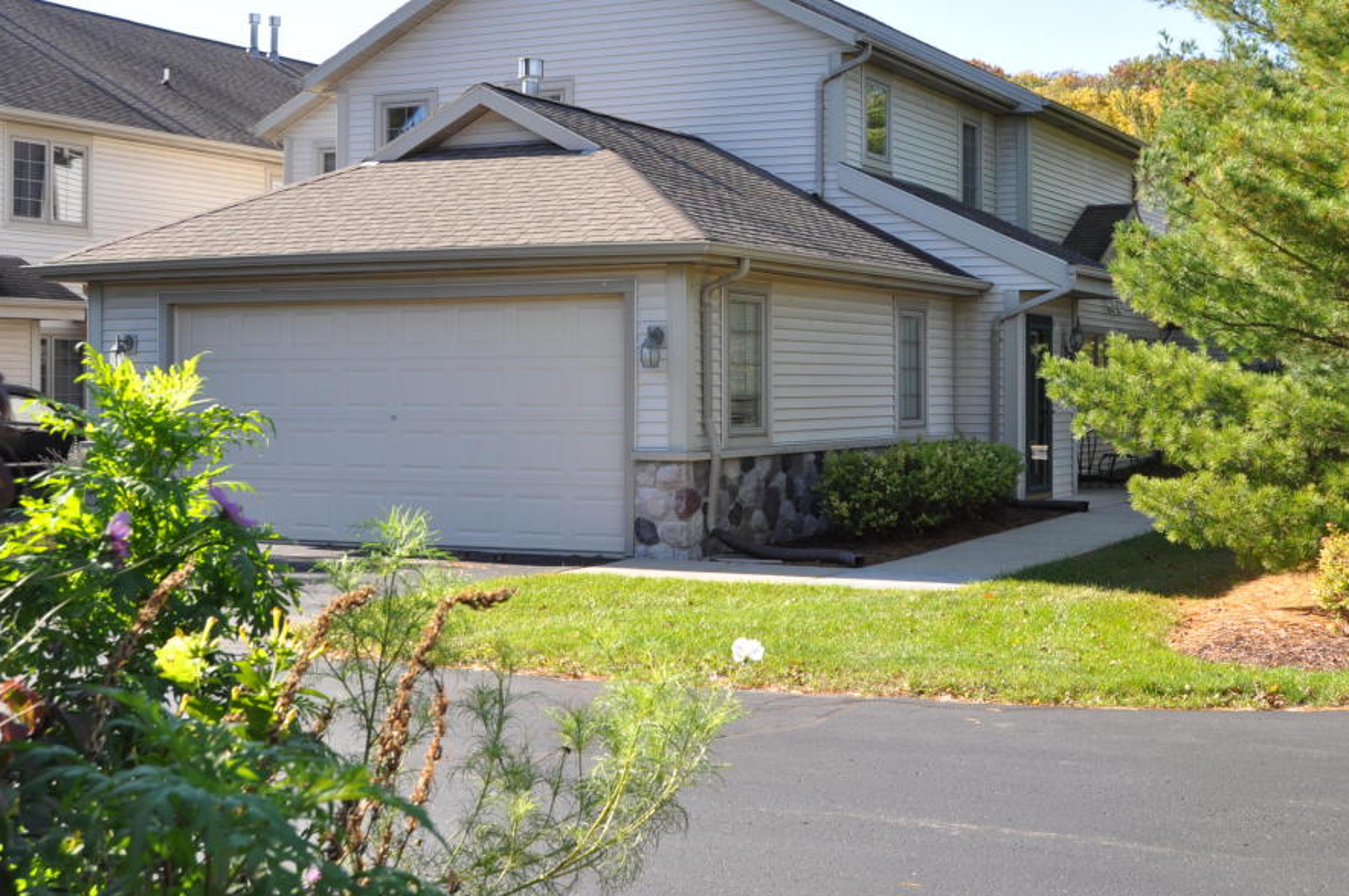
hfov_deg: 38.6
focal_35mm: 51
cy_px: 354
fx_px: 1909
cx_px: 853
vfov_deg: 26.4
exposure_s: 1/250
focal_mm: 26
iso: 400
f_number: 8
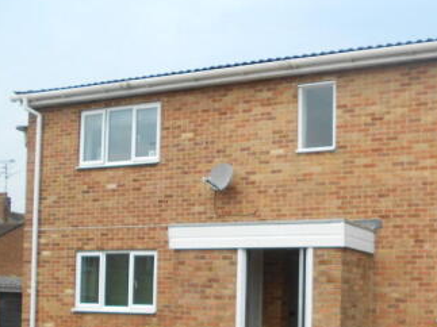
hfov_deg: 37.9
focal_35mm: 47
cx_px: 389
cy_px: 286
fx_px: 593
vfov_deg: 29.7
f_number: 3.2
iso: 80
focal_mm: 4.6
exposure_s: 1/640
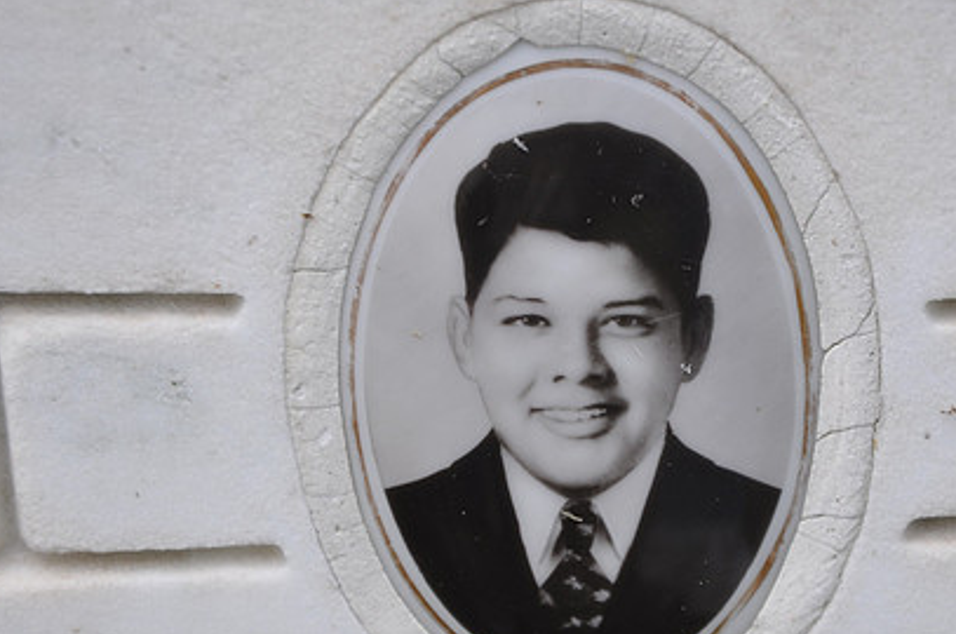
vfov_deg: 9.7
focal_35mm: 141
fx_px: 3738
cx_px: 630
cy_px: 384
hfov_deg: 14.5
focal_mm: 66
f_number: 7.1
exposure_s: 1/200
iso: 200
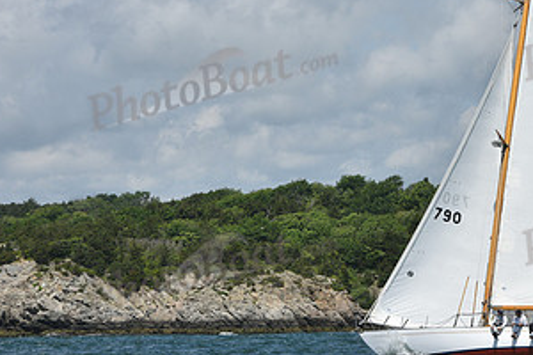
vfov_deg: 7.9
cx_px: 432
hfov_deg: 11.8
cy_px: 152
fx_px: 2576
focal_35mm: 174
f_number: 9
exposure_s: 1/1250
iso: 250
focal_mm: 90
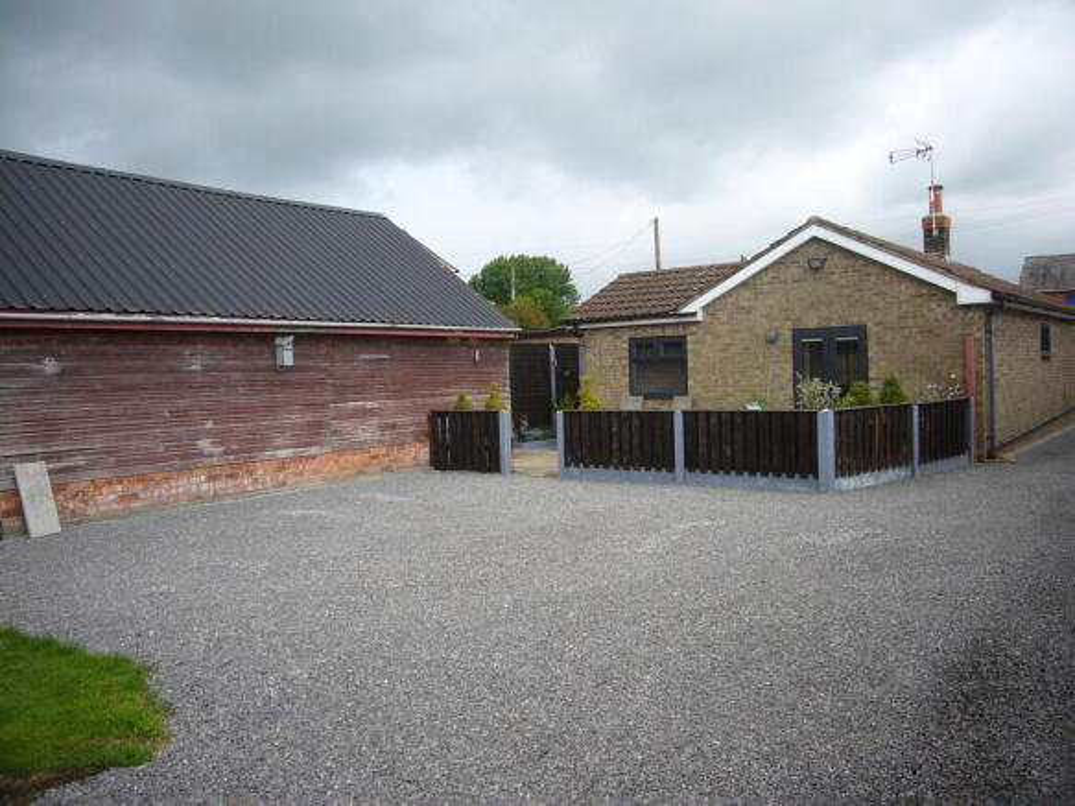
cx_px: 538
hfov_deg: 63.5
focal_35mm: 28
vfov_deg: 49.7
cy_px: 403
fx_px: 869
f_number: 2.8
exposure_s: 1/400
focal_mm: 4.6
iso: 80
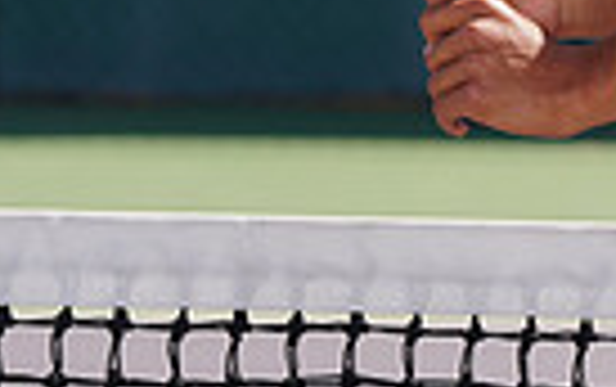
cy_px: -353
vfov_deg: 1.6
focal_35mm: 843
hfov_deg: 2.5
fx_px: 14170
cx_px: 818
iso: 100
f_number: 9
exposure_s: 1/250
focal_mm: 196
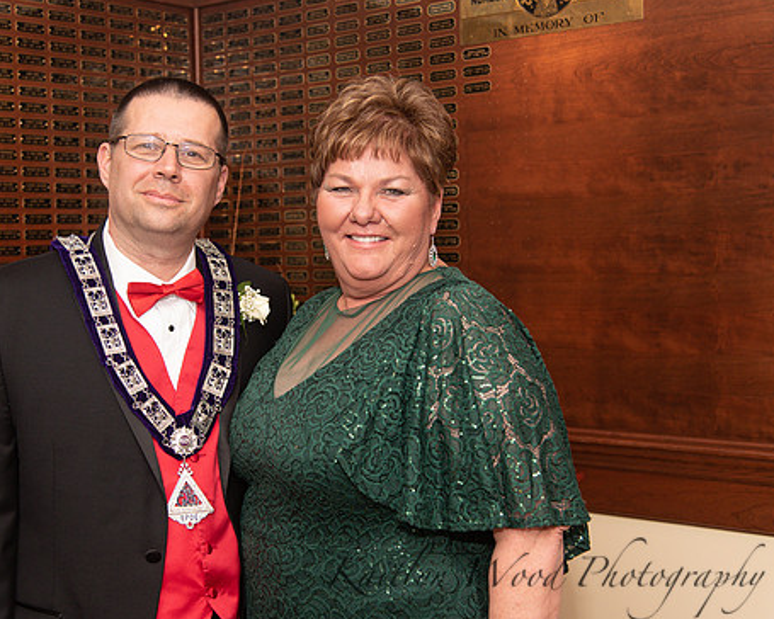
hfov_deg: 34.1
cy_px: 310
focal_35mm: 55
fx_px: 1260
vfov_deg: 27.6
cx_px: 327
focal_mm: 46
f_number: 4
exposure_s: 1/200
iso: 800
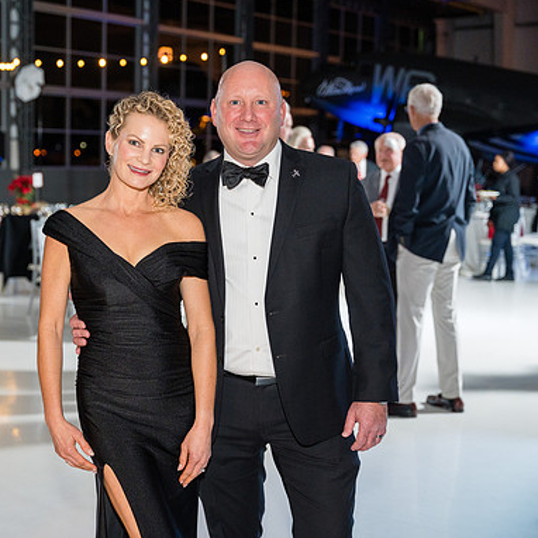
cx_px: 163
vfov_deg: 27.7
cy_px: 267
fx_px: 1090
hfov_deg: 27.5
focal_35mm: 62
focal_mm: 48
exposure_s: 1/250
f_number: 2.8
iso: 1600
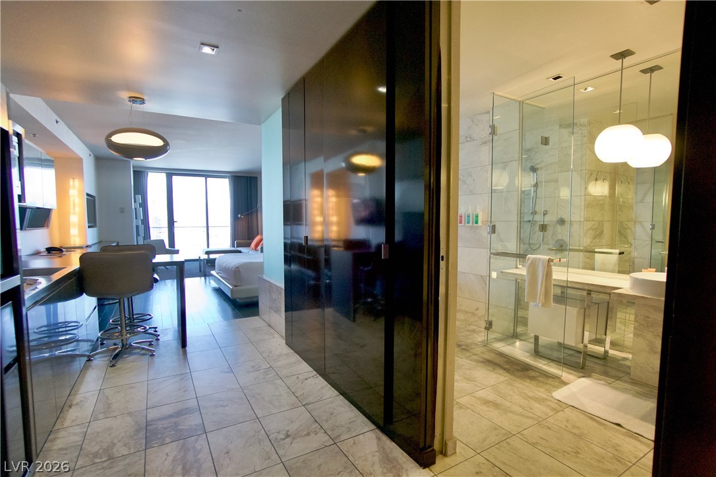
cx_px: 358
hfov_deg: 96.7
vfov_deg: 73.7
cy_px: 238
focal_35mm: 16
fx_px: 318
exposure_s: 1/160
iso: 1600
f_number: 4
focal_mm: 11
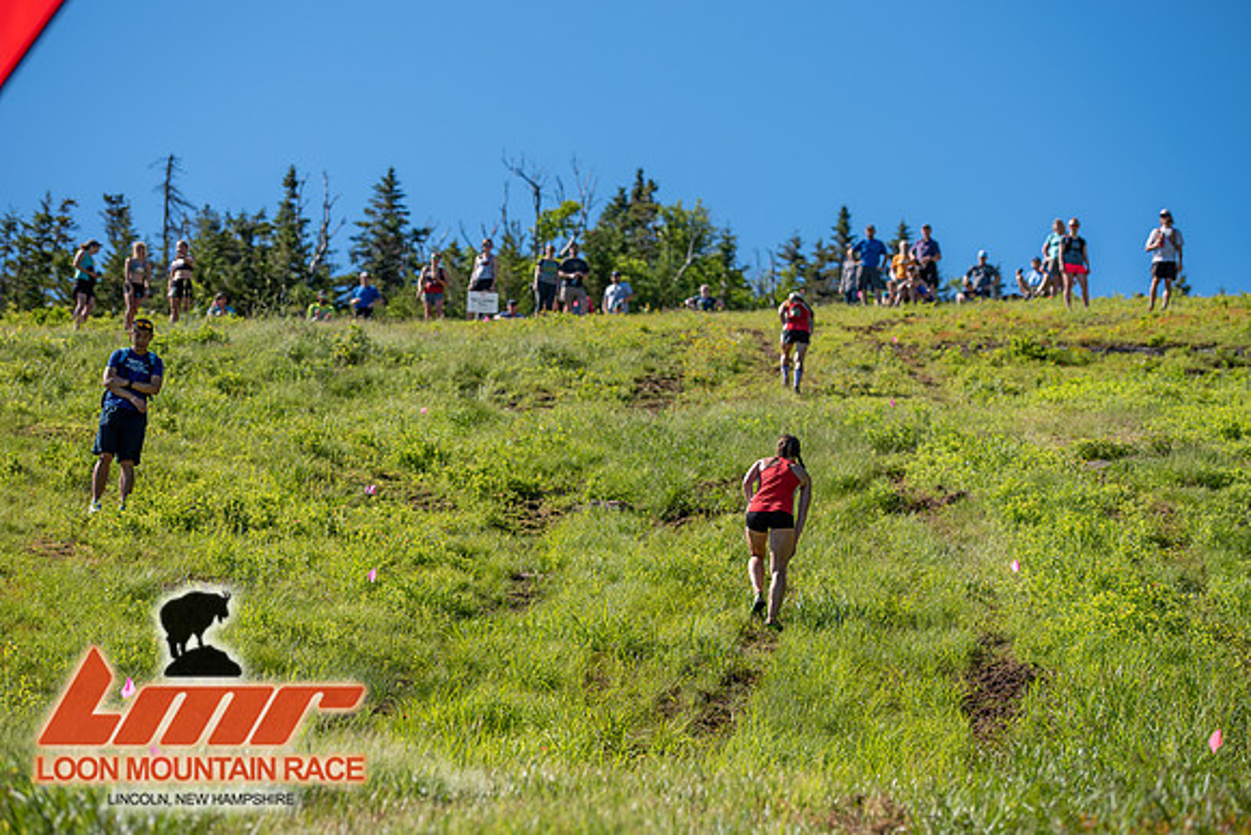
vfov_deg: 13.7
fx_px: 3476
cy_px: 418
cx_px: 626
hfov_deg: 20.4
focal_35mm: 100
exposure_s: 1/1250
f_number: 3.5
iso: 100
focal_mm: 100
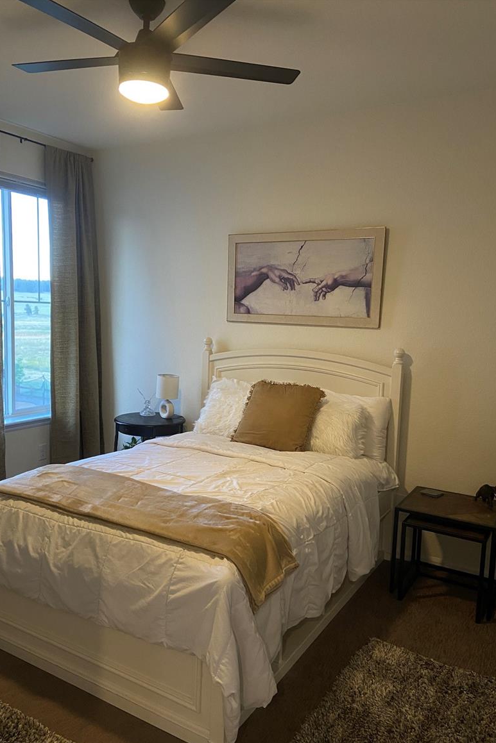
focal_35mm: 28
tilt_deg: -6.4
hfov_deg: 46.3
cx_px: 213
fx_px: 578
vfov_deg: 65.5
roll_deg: -1.8
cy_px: 383
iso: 250
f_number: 1.8
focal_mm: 4.25
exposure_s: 1/60
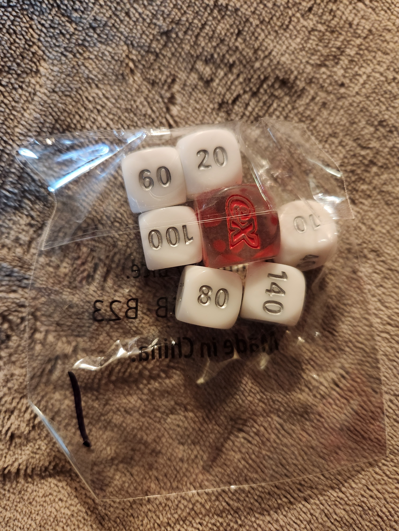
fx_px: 353
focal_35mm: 23
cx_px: 200
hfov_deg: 58.9
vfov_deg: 73.9
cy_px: 266
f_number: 1.8
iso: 640
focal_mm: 5.4
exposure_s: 1/30
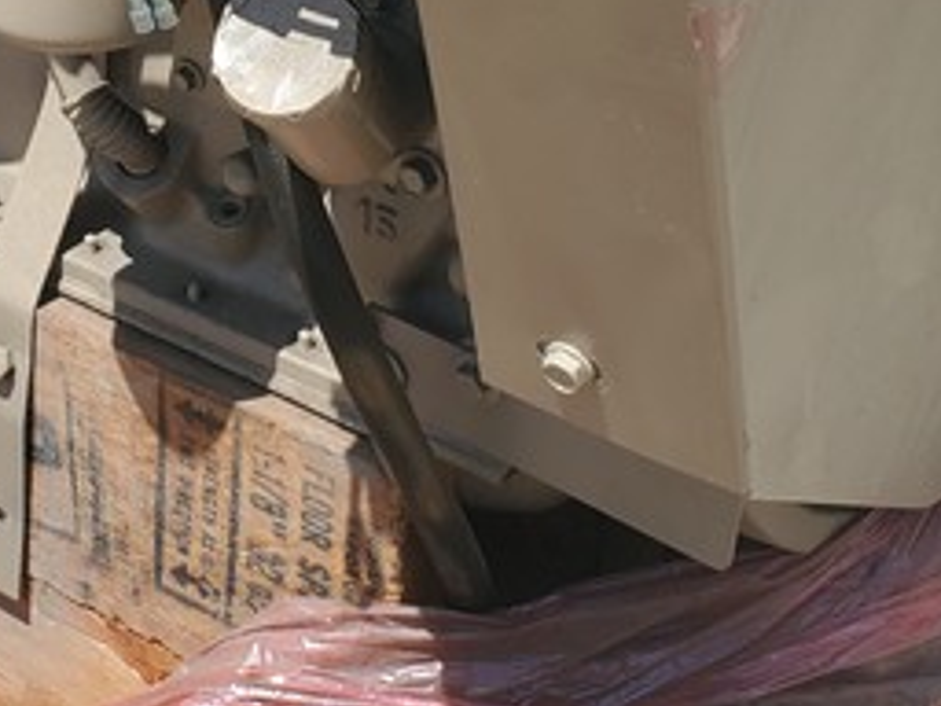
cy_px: -169
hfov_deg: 18.7
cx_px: 184
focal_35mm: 104
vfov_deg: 13.8
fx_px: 2827
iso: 50
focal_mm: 4.3
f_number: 2.4
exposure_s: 1/1290
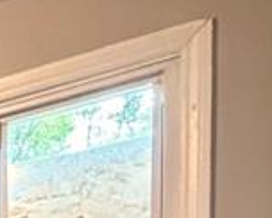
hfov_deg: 13.9
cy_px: 450
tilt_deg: -1.5
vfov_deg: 13.9
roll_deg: +0.6
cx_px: -399
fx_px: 742
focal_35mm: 92
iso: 1000
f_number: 2.2
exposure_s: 1/40
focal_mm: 2.22
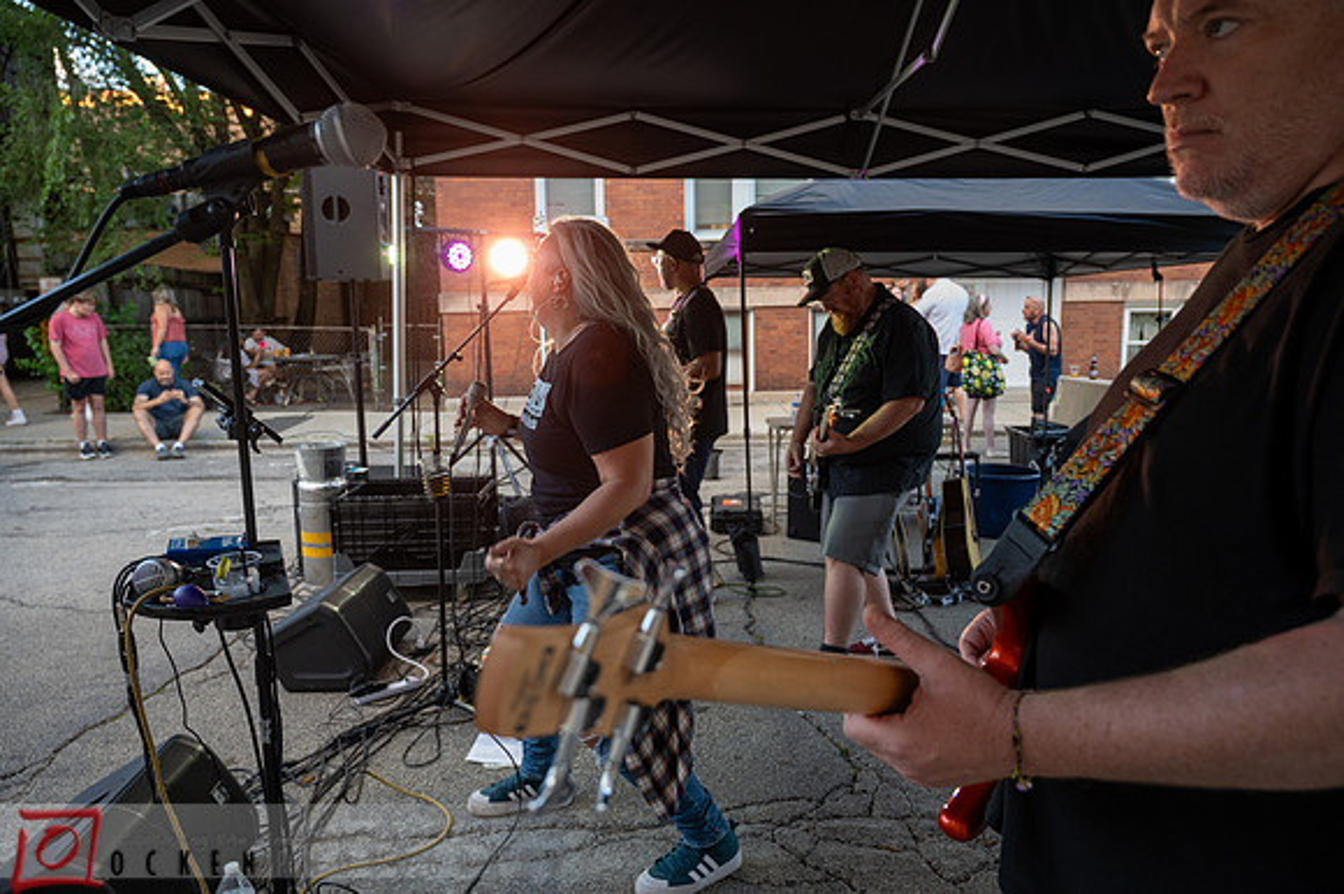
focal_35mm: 24
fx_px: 895
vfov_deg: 53.1
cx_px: 672
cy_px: 447
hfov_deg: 73.8
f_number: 4.5
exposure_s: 1/160
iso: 800
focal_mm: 24
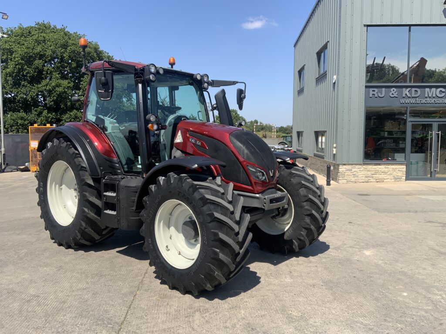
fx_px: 374
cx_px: 223
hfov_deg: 61.7
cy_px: 167
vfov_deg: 48.2
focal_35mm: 29
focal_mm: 3
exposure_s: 1/1490
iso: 16
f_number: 1.8
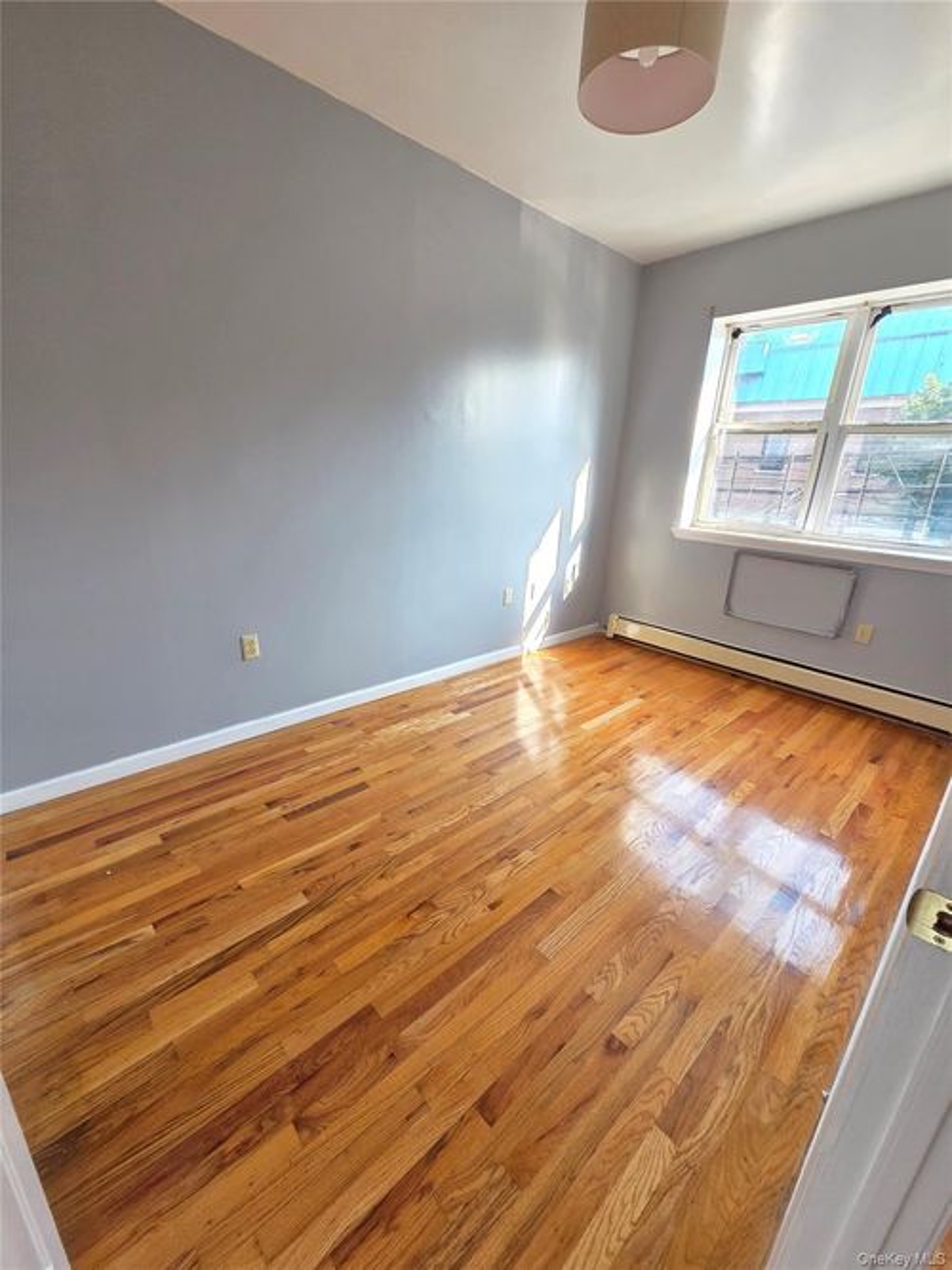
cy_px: 635
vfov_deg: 106.2
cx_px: 476
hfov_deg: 89.9
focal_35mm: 13
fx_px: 477
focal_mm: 2.2
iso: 100
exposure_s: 1/120
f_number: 2.2
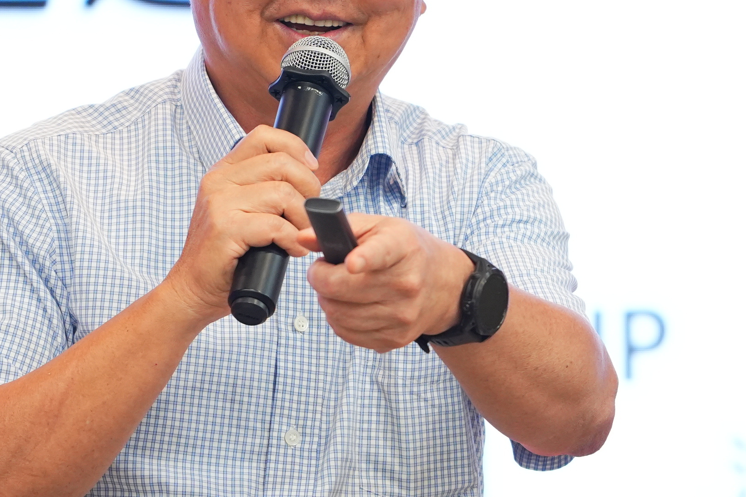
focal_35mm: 515
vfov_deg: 2.7
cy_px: 96
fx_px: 10673
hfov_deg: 4.0
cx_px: 381
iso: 1600
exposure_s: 1/125
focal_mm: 183
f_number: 4
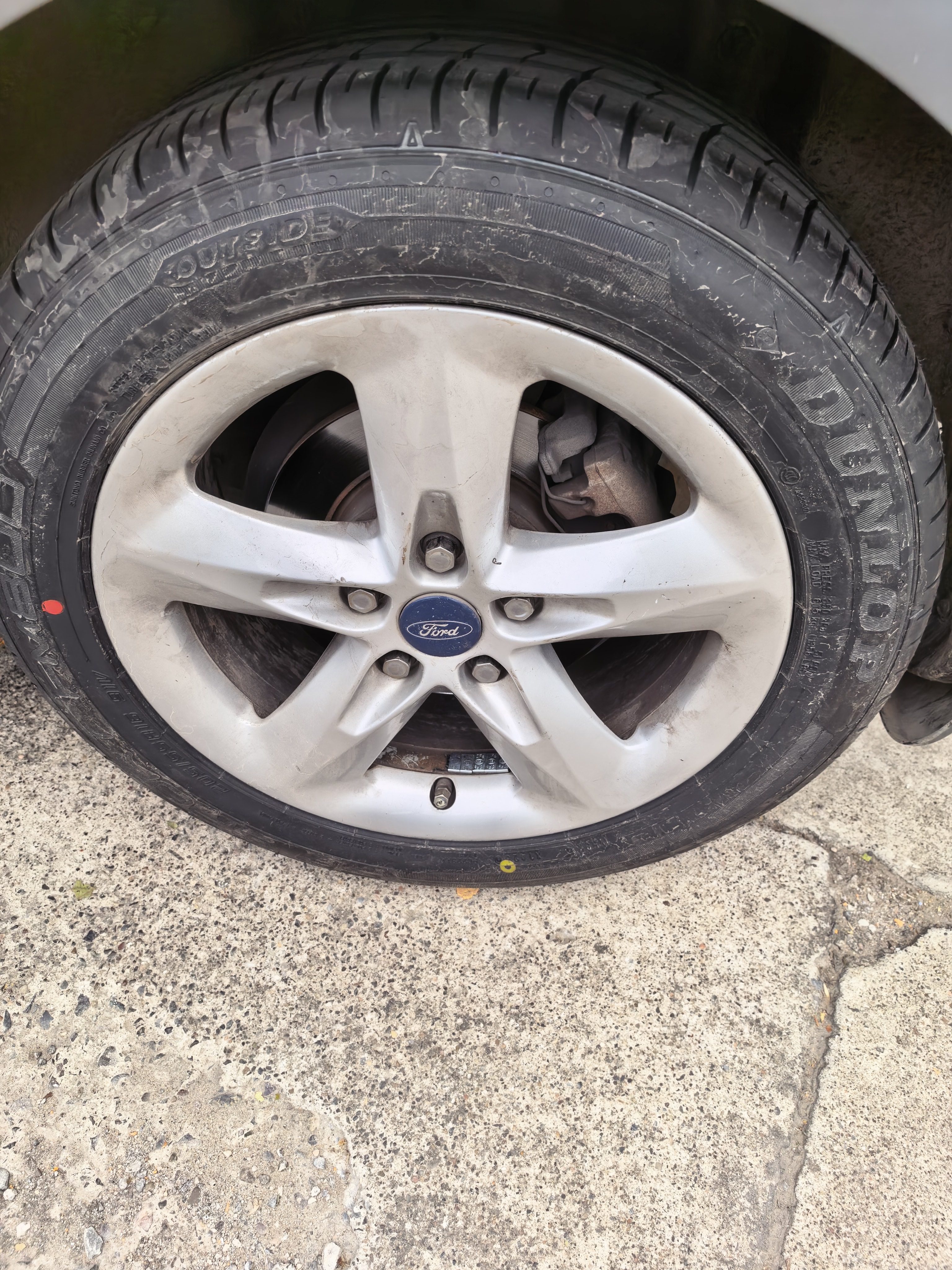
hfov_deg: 56.8
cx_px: 476
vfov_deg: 71.6
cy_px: 635
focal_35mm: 24
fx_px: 880
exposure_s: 1/1590
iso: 50
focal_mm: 6.98
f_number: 2
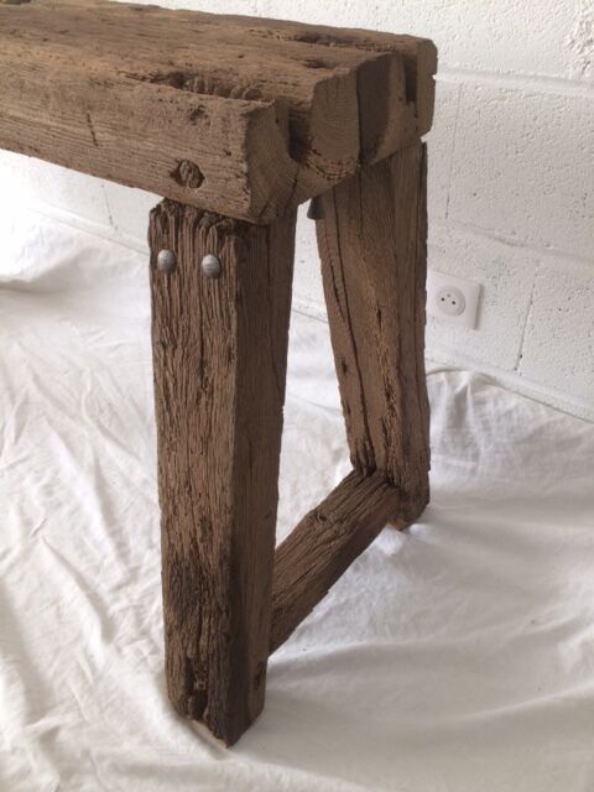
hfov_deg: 48.2
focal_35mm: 29
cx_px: 297
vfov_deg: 61.7
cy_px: 396
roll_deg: +2.8
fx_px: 664
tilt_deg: -39.3
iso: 50
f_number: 2.2
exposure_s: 1/50
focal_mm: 4.15
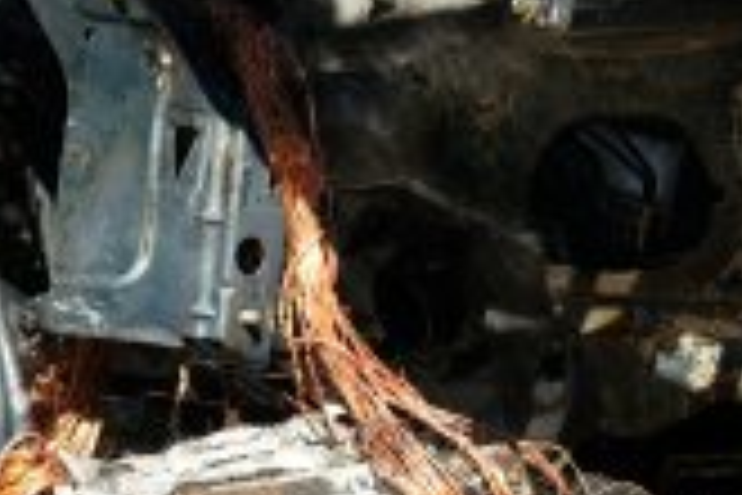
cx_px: 409
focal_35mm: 273
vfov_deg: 5.0
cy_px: 344
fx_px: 5626
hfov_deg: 7.5
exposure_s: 1/640
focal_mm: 50
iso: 400
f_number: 6.3
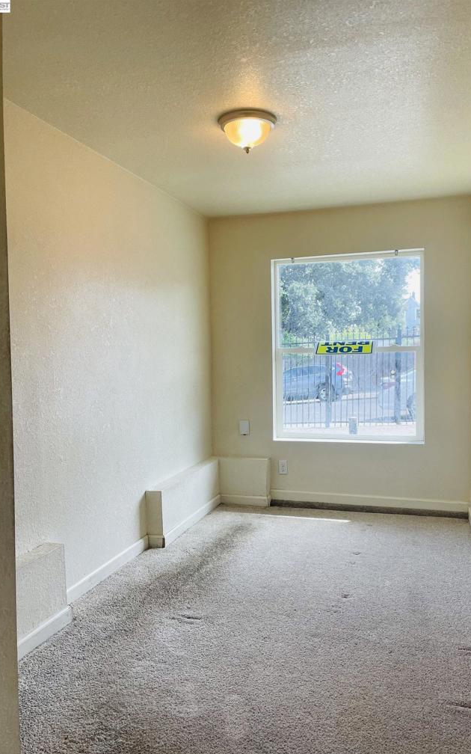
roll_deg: +0.6
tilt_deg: -2.8
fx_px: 575
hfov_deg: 44.5
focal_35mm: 28
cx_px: 253
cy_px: 382
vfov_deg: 66.5
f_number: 1.6
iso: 32
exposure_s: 1/141
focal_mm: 4.2
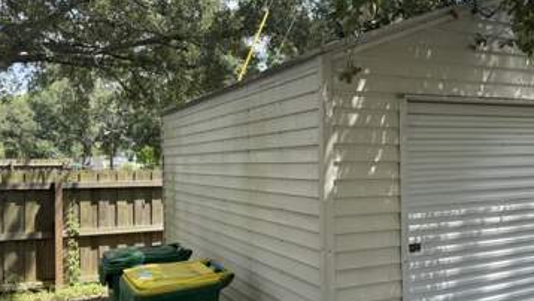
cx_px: 319
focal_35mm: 35
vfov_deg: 33.8
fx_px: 496
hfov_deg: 56.2
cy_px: 168
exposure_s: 1/1018
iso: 80
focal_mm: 6.76
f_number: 1.78
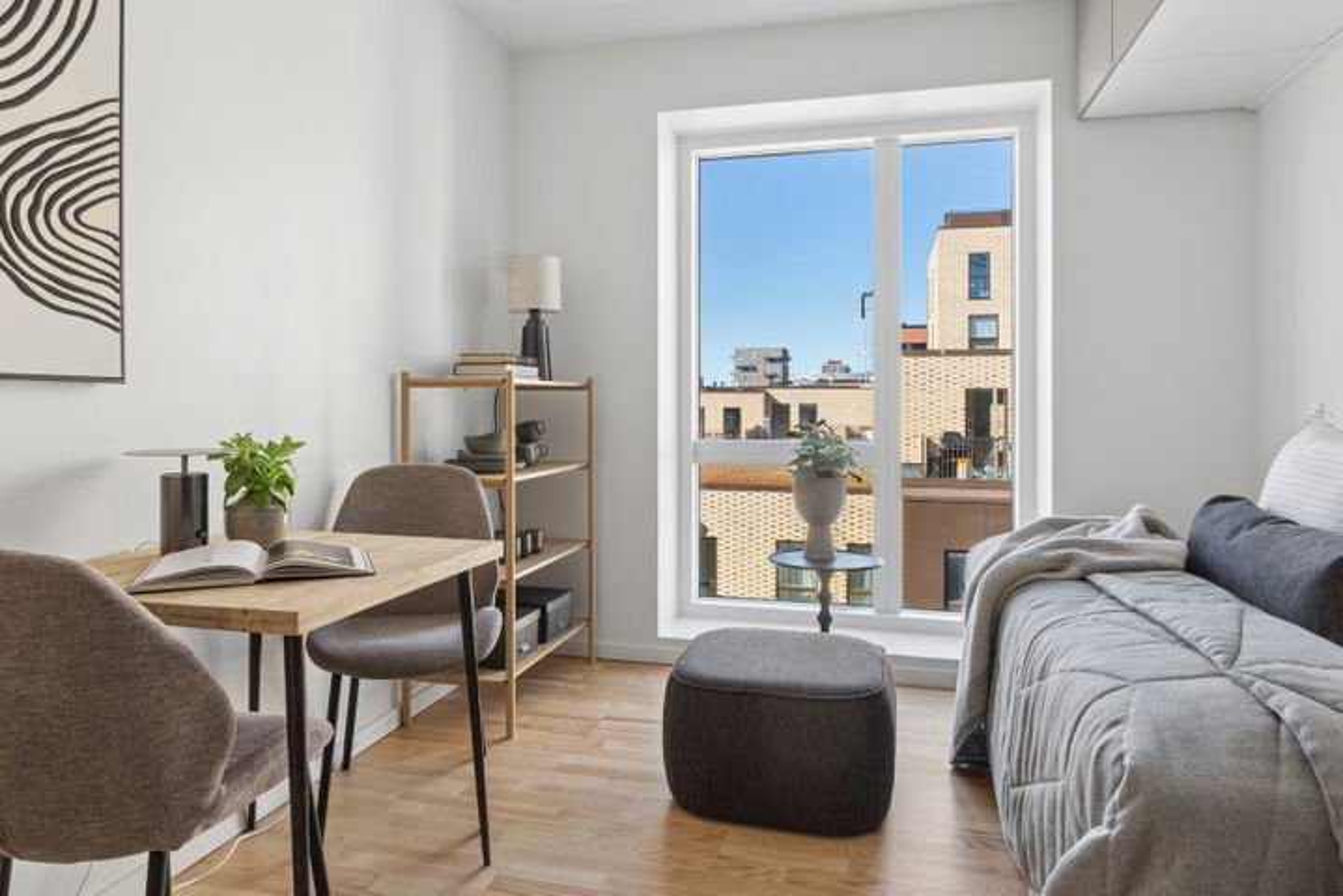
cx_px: 672
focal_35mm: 21
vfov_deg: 59.5
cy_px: 448
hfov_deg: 81.2
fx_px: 784
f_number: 8
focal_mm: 14
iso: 200
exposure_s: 1/40
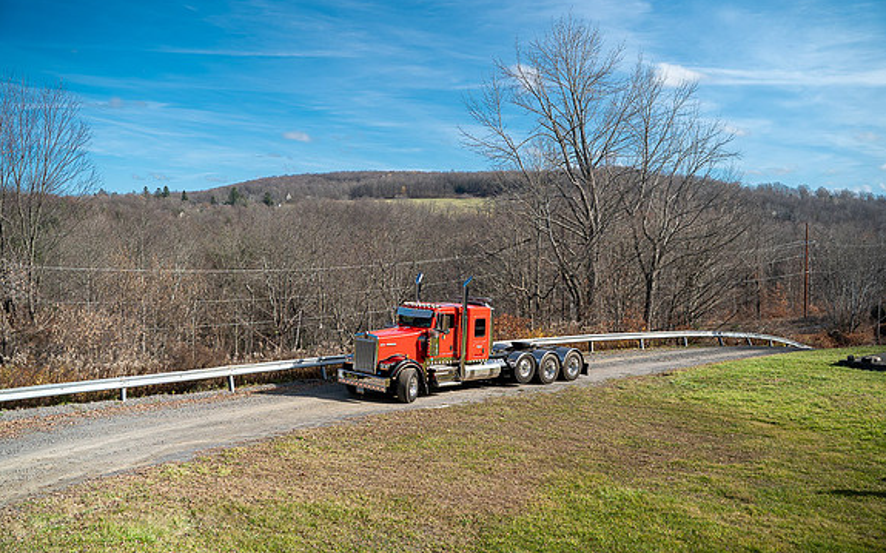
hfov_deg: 54.0
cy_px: 264
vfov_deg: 35.3
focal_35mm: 36
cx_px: 444
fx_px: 869
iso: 100
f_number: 2.8
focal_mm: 35
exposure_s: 1/80
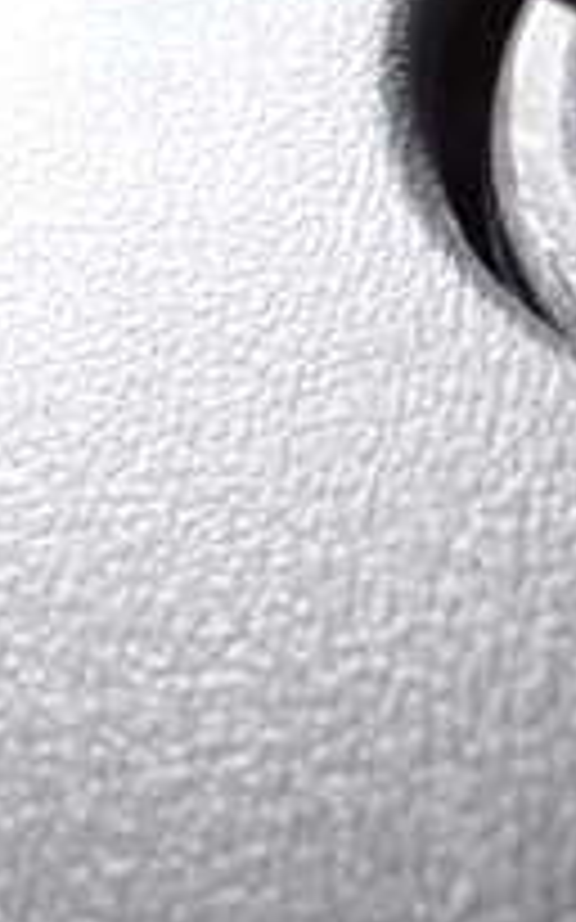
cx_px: 1004
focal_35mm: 93
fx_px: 2337
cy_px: 225
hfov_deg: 12.9
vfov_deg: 22.1
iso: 1600
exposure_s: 1/30
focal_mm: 5.4
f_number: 2.3
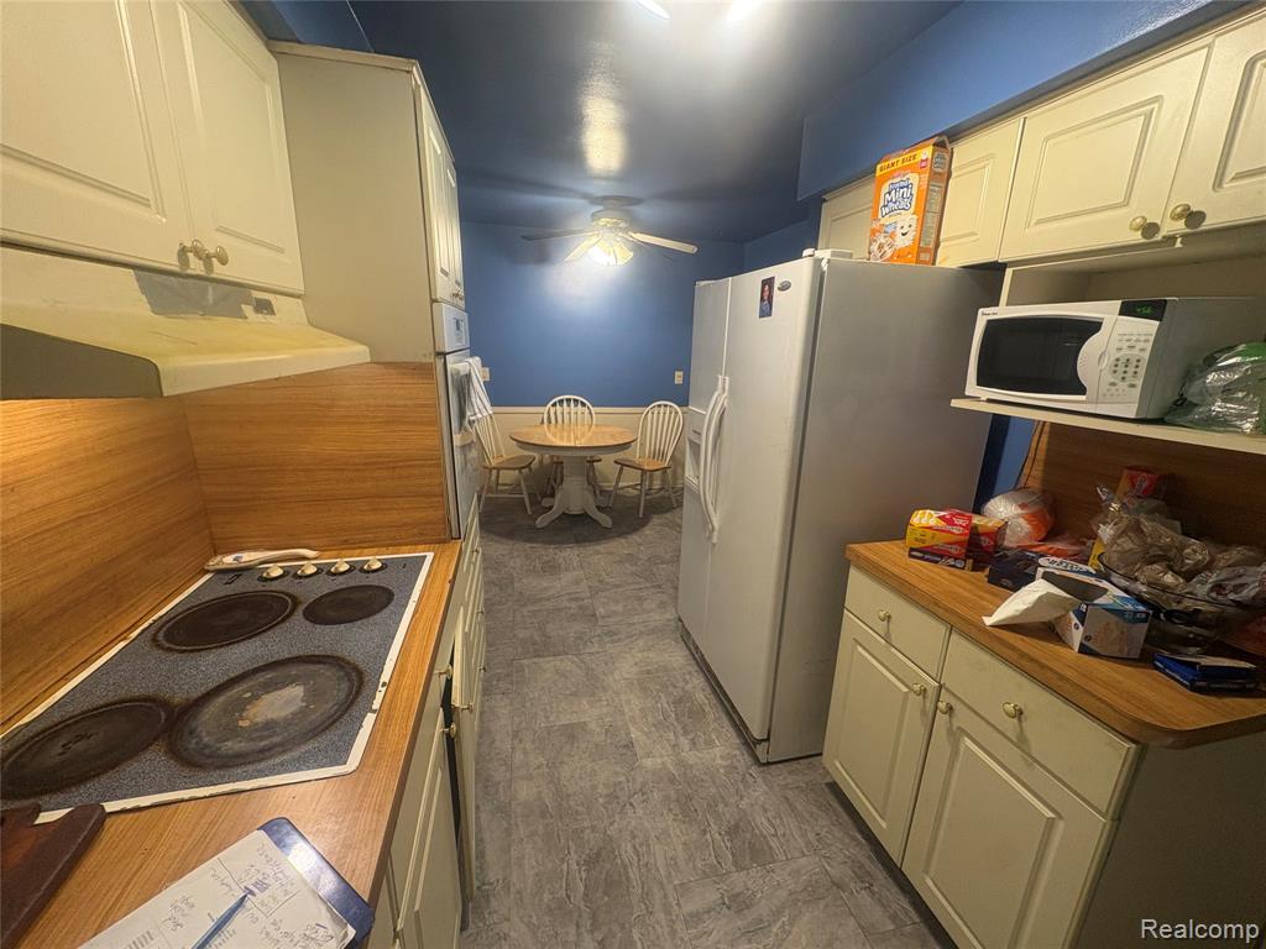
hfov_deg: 102.1
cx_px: 633
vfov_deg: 85.7
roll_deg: -1.3
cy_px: 474
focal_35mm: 14
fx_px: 512
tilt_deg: -14.6
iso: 200
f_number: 2.2
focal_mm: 2.22
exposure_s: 1/60
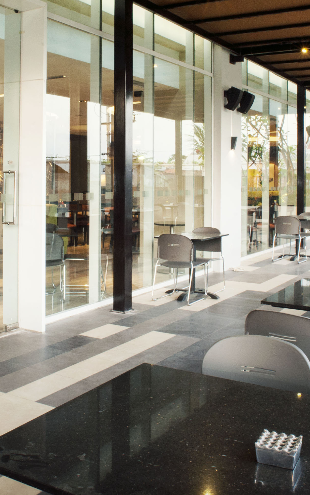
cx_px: 110
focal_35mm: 43
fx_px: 581
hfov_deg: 29.7
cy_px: 178
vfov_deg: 45.7
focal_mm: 20
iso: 400
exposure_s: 1/2.5
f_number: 22
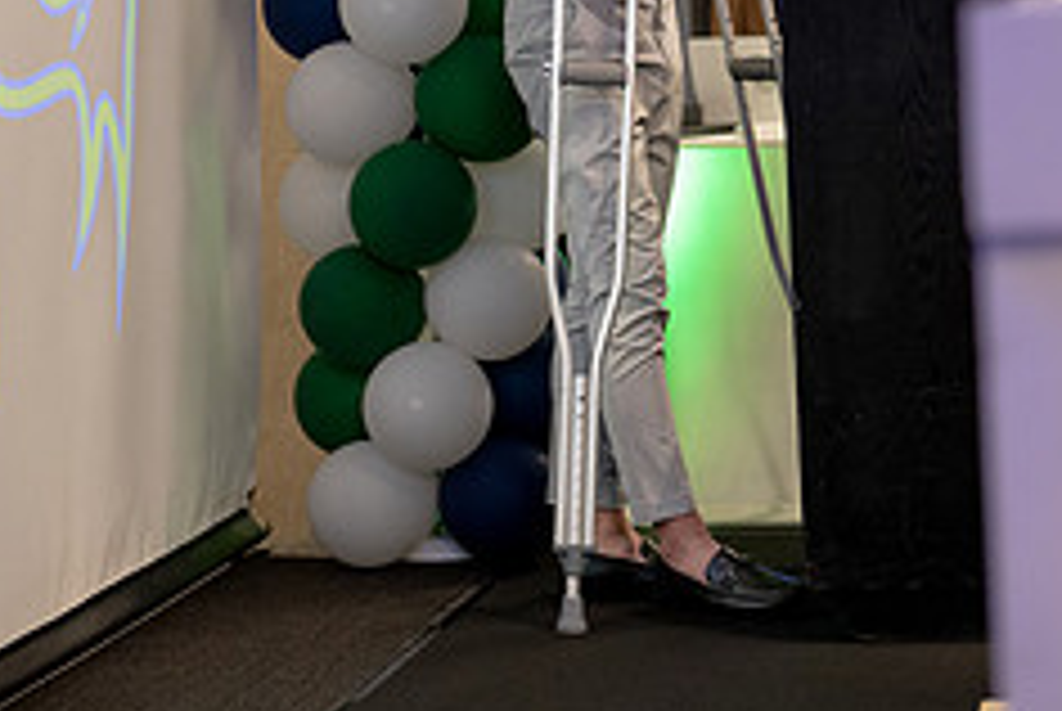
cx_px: 648
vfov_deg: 10.6
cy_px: -11
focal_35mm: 128
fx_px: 3781
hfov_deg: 16.0
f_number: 1.2
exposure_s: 1/400
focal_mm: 50
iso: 1250
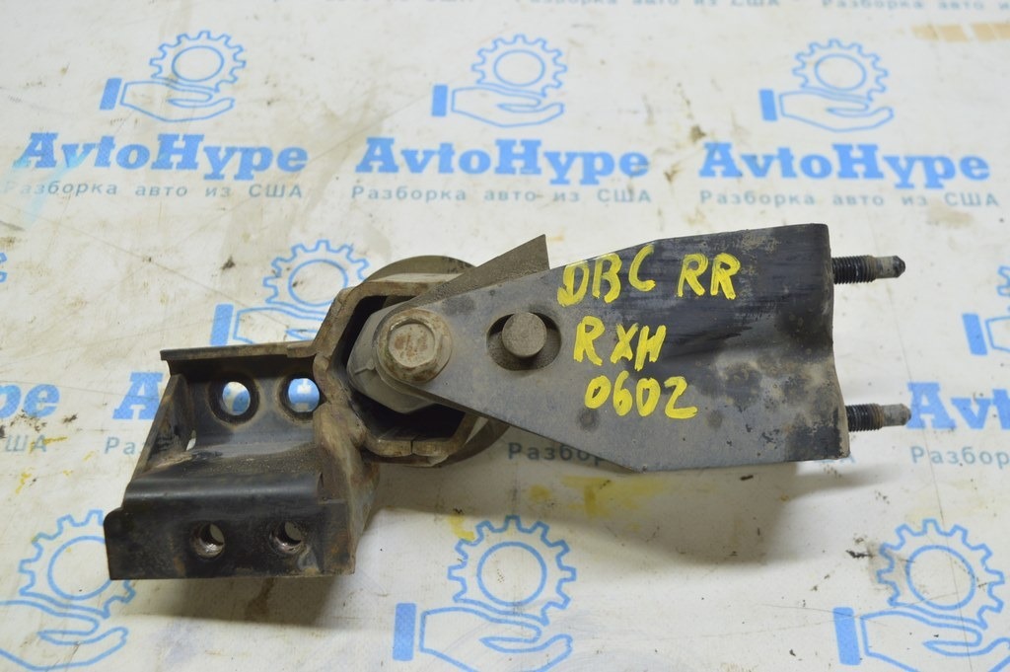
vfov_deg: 30.8
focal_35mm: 44
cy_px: 336
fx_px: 1219
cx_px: 505
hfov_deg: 45.0
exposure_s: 1/20
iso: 400
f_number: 5.6
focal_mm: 29
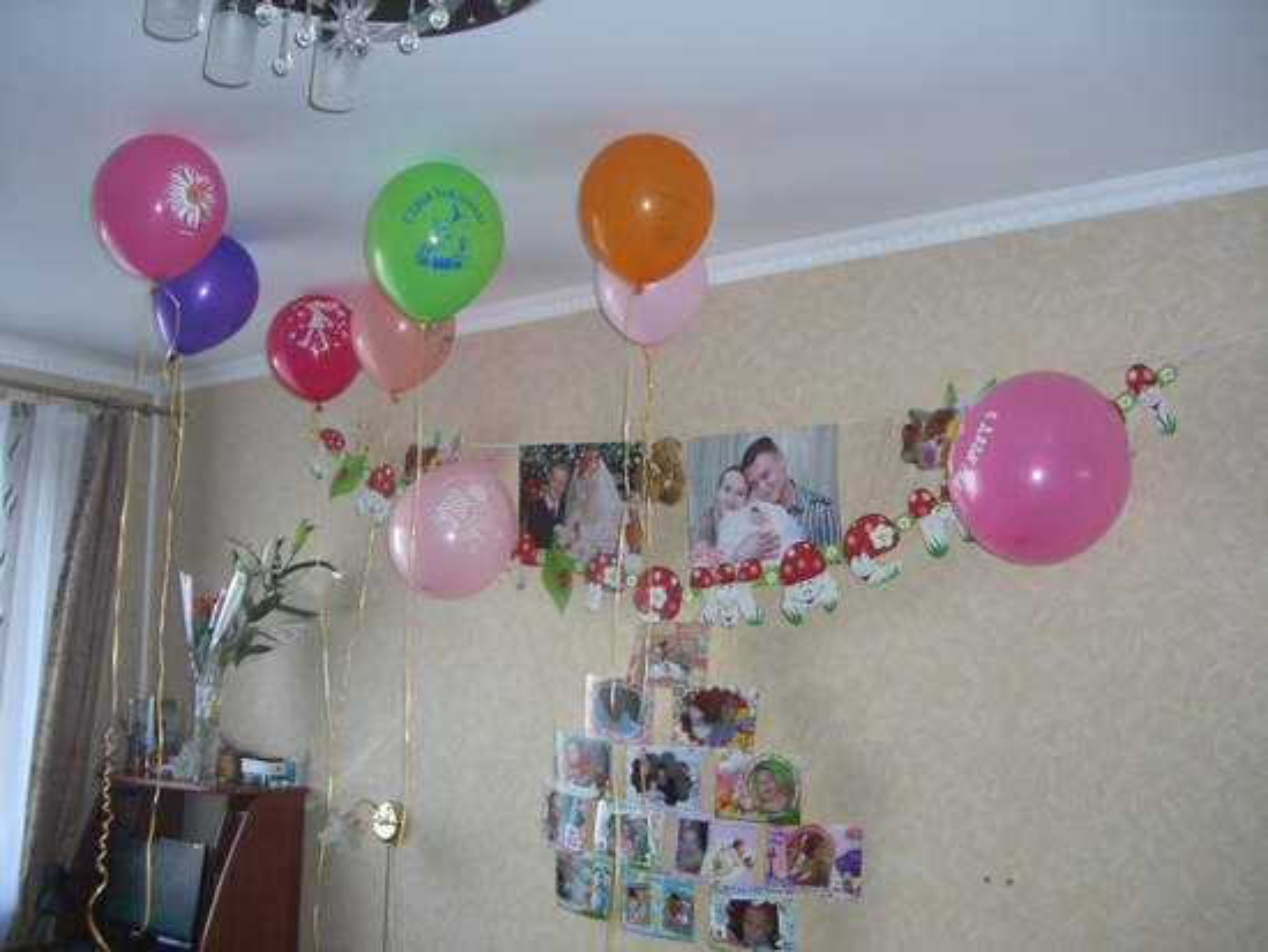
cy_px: 476
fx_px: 1393
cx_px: 634
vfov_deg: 37.7
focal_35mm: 38
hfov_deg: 49.0
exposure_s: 1/60
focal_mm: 6.2
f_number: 2.7
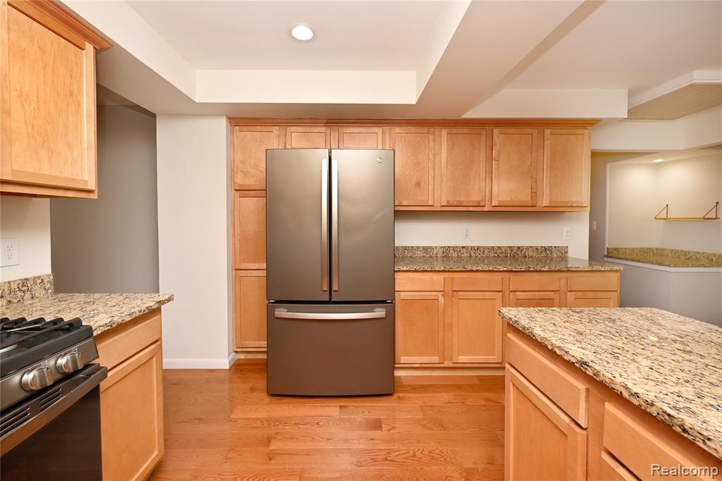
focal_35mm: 14
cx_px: 361
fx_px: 281
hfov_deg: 104.3
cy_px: 240
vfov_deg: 81.2
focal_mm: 14
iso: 800
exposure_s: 1/60
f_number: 13
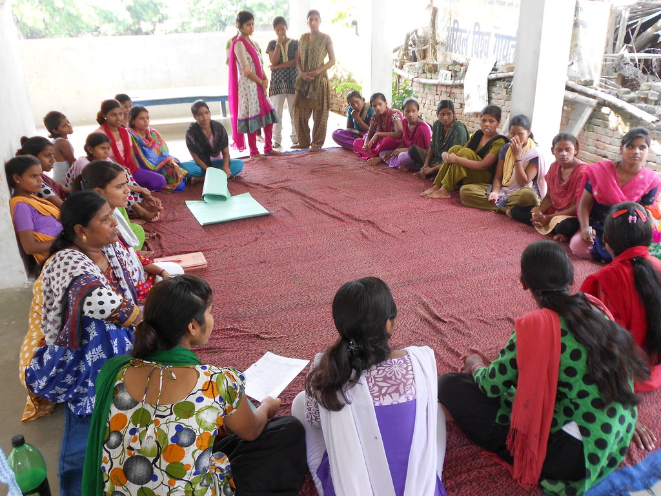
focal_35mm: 29
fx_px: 554
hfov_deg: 61.7
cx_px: 330
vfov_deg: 48.2
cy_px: 248
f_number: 3.4
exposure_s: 1/30
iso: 100
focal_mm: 5.3
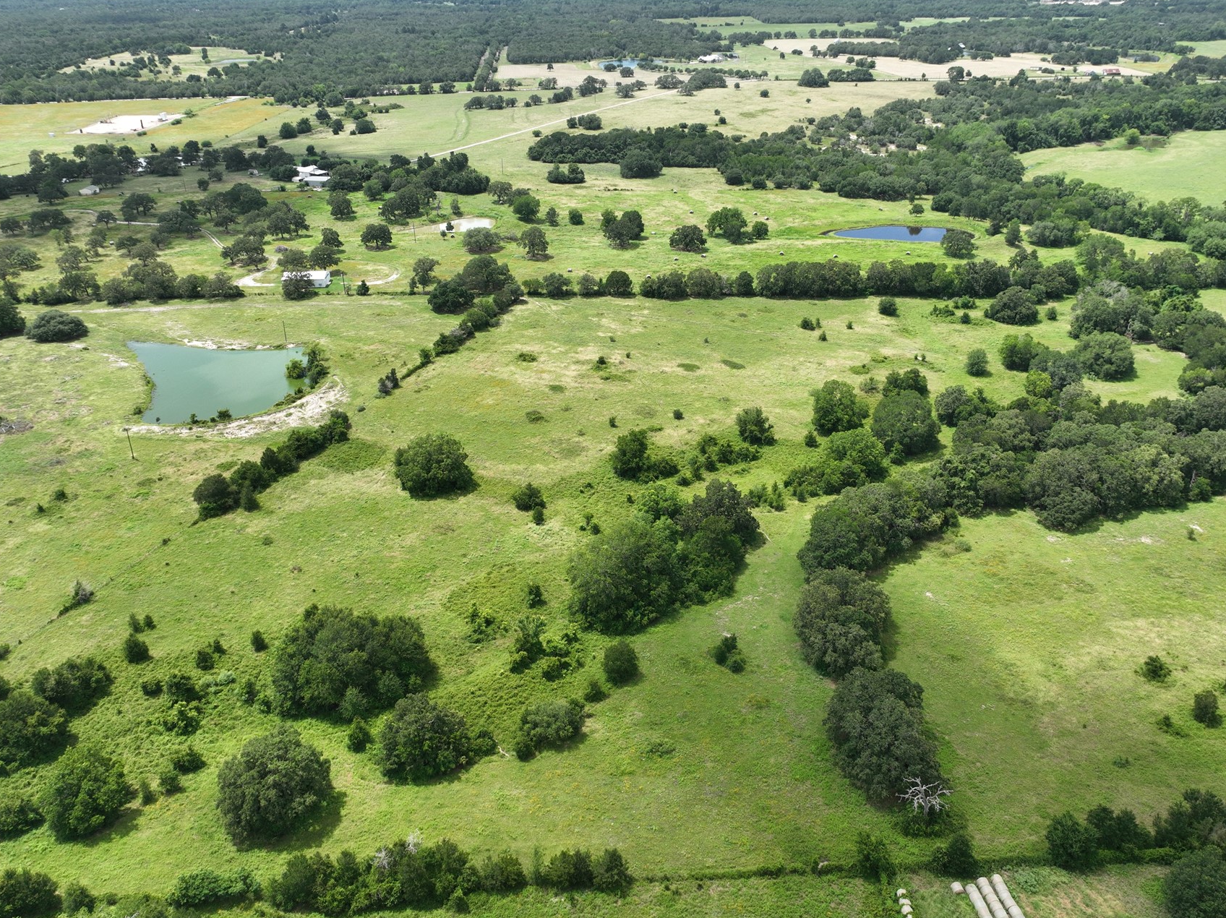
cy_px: 480
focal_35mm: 29
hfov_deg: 61.7
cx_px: 603
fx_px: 1027
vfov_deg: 48.2
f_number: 2.8
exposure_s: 1/1250
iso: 100
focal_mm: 12.29
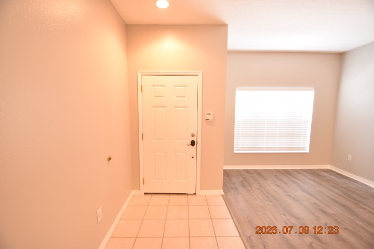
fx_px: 156
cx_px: 187
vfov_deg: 77.3
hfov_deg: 100.4
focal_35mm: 15
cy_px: 124
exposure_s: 1/15
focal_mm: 10
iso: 800
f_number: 3.5
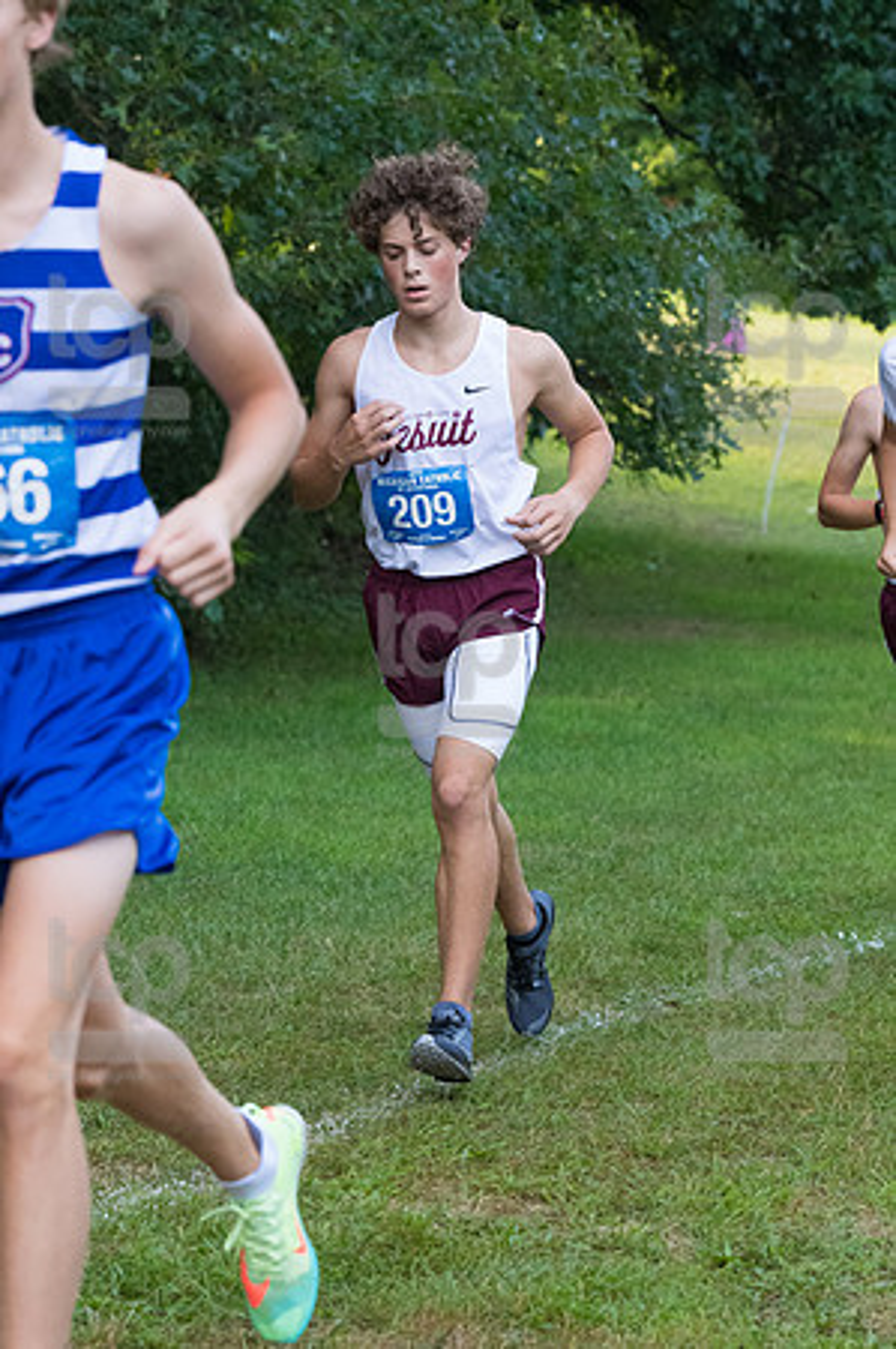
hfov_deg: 9.1
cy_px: 674
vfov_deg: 13.7
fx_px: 5613
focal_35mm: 150
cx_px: 448
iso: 3200
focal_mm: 100
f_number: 5
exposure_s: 1/1600
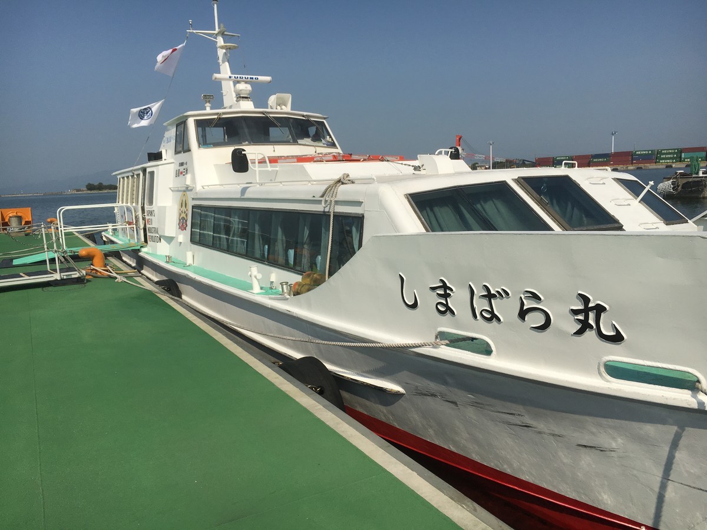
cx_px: 354
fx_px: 592
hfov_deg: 61.7
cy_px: 265
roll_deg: +3.1
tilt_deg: -7.9
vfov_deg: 48.2
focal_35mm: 29
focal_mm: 4.15
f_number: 2.2
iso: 25
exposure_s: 1/5495
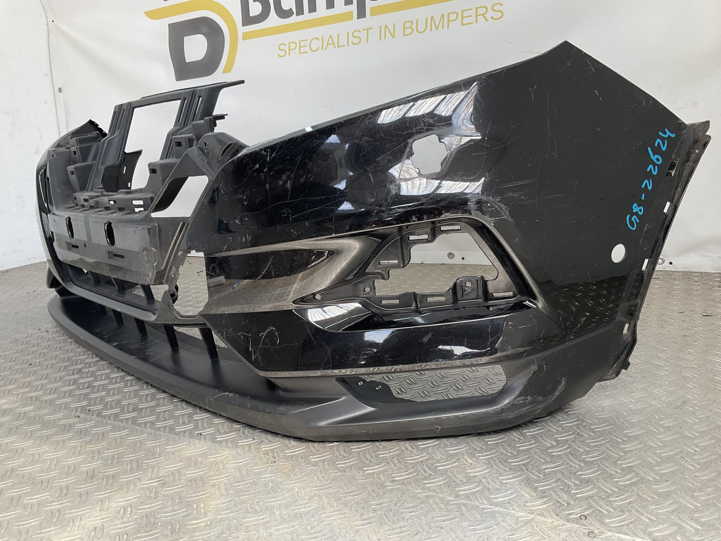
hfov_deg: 61.7
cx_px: 360
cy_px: 270
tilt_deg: -13.9
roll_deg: +4.4
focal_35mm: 29
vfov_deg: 48.2
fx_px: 604
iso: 16
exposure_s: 1/186
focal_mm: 3
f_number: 1.8
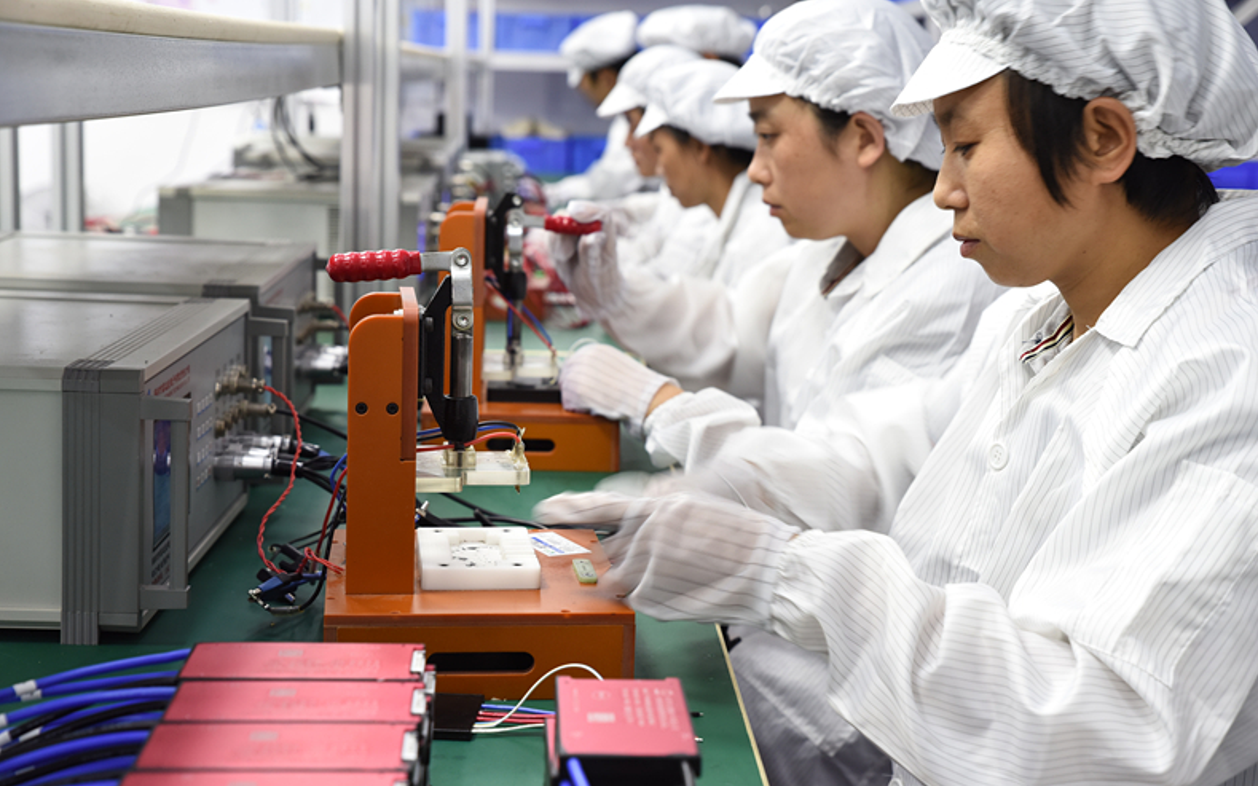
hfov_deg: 33.0
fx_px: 2125
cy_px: 372
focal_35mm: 62
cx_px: 627
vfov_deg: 21.0
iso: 800
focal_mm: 60
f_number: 5
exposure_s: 1/25
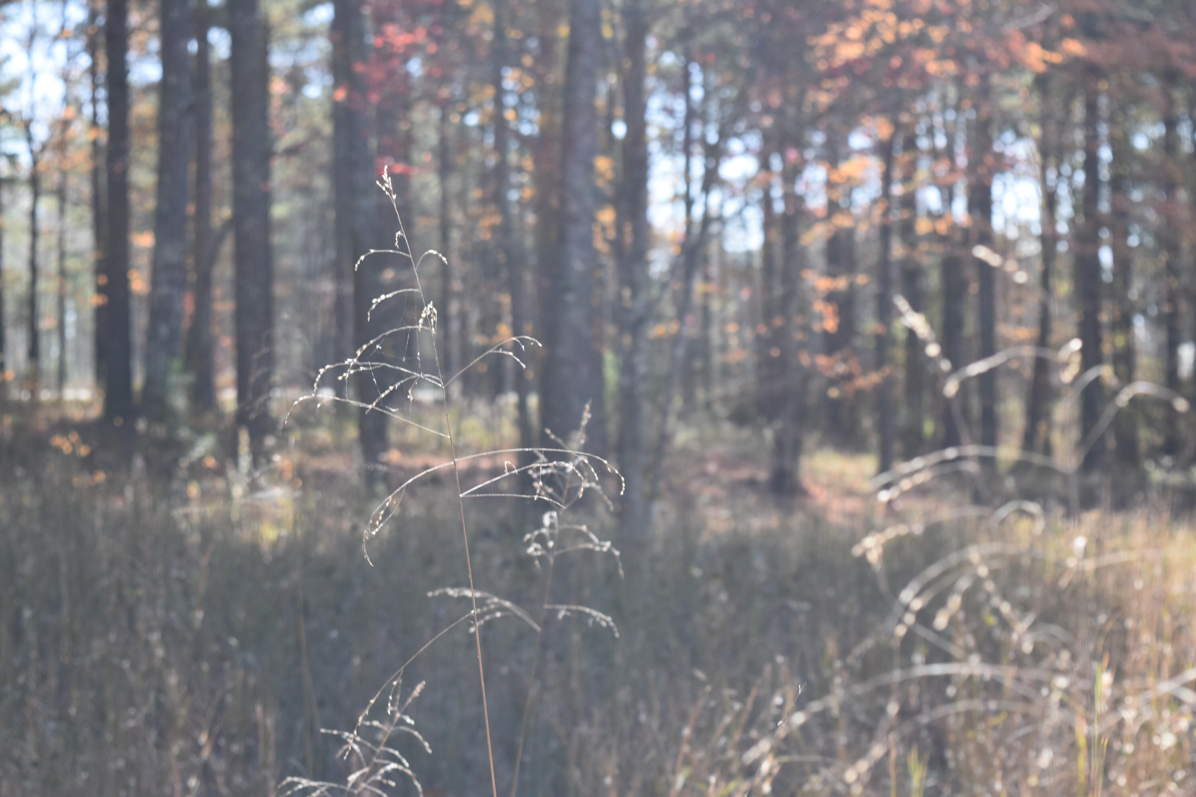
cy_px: 398
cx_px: 598
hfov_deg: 24.6
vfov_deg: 16.6
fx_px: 2741
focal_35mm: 82
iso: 360
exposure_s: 1/250
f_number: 8
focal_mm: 55
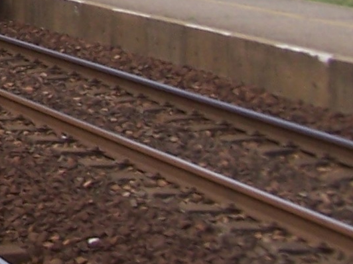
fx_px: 1876
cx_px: -352
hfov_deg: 10.0
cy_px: -132
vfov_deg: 7.9
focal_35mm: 184
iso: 80
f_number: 4
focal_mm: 6.3
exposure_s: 1/640
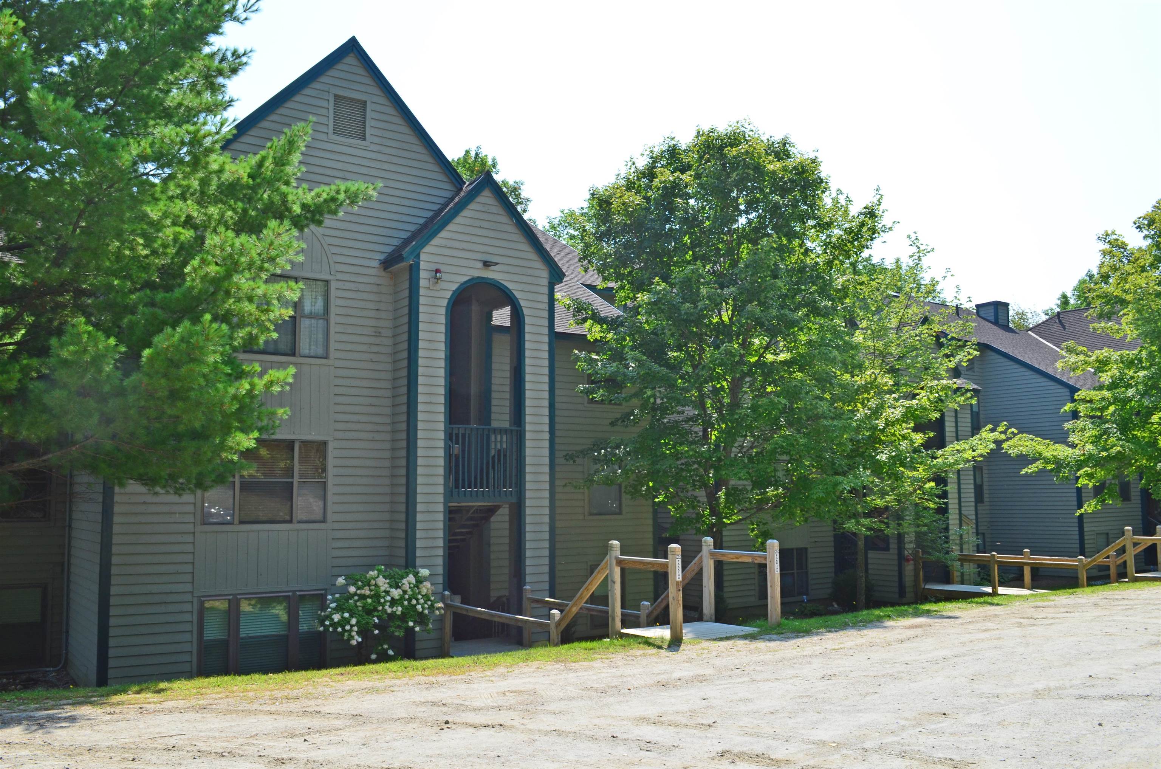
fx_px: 965
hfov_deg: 62.0
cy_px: 384
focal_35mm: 30
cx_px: 580
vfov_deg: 43.4
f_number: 11
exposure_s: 1/125
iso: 125
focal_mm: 20
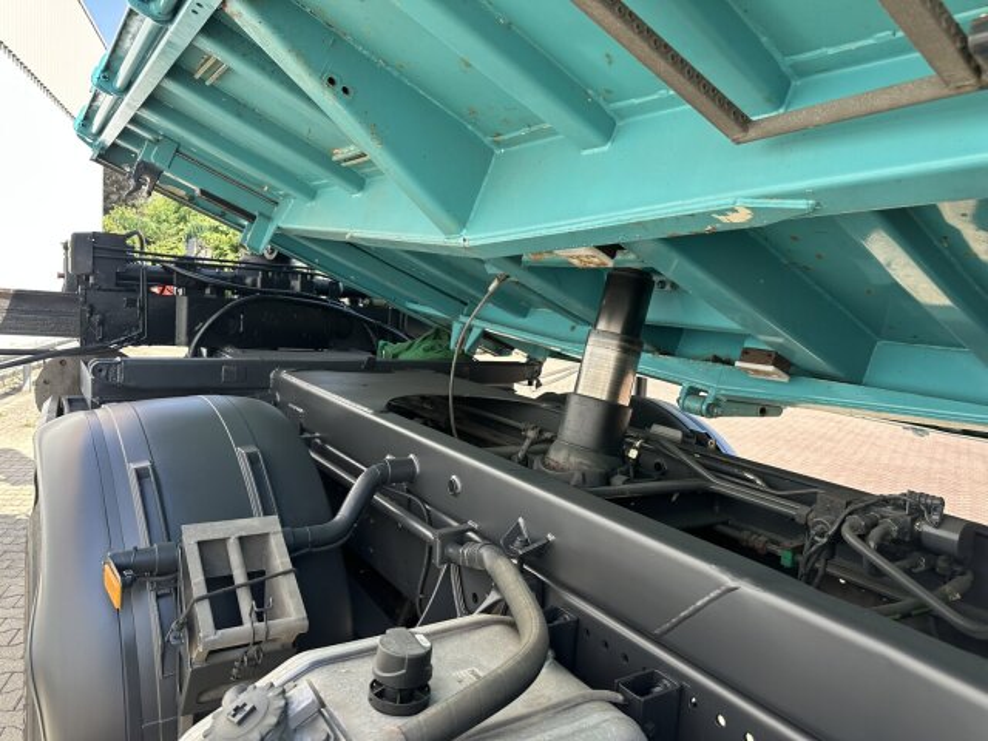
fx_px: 685
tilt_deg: -2.9
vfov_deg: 56.8
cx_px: 494
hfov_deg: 71.6
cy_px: 370
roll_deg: -3.5
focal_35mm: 24
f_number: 1.78
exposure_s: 1/428
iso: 80
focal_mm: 6.86
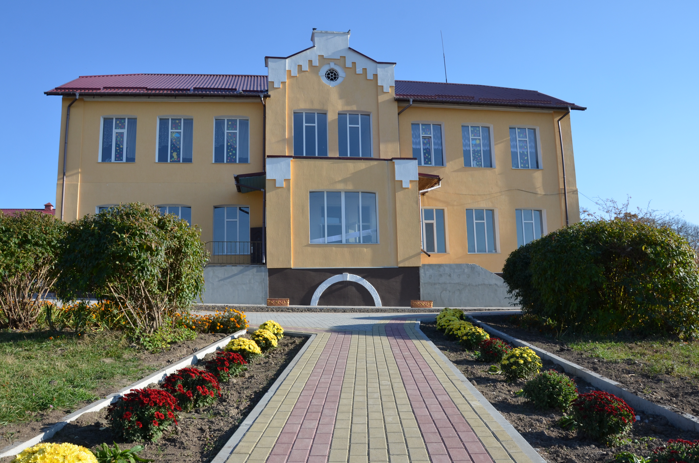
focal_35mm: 29
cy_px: 240
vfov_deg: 44.8
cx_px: 341
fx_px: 562
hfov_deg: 63.8
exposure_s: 1/250
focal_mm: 18
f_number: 8
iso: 200
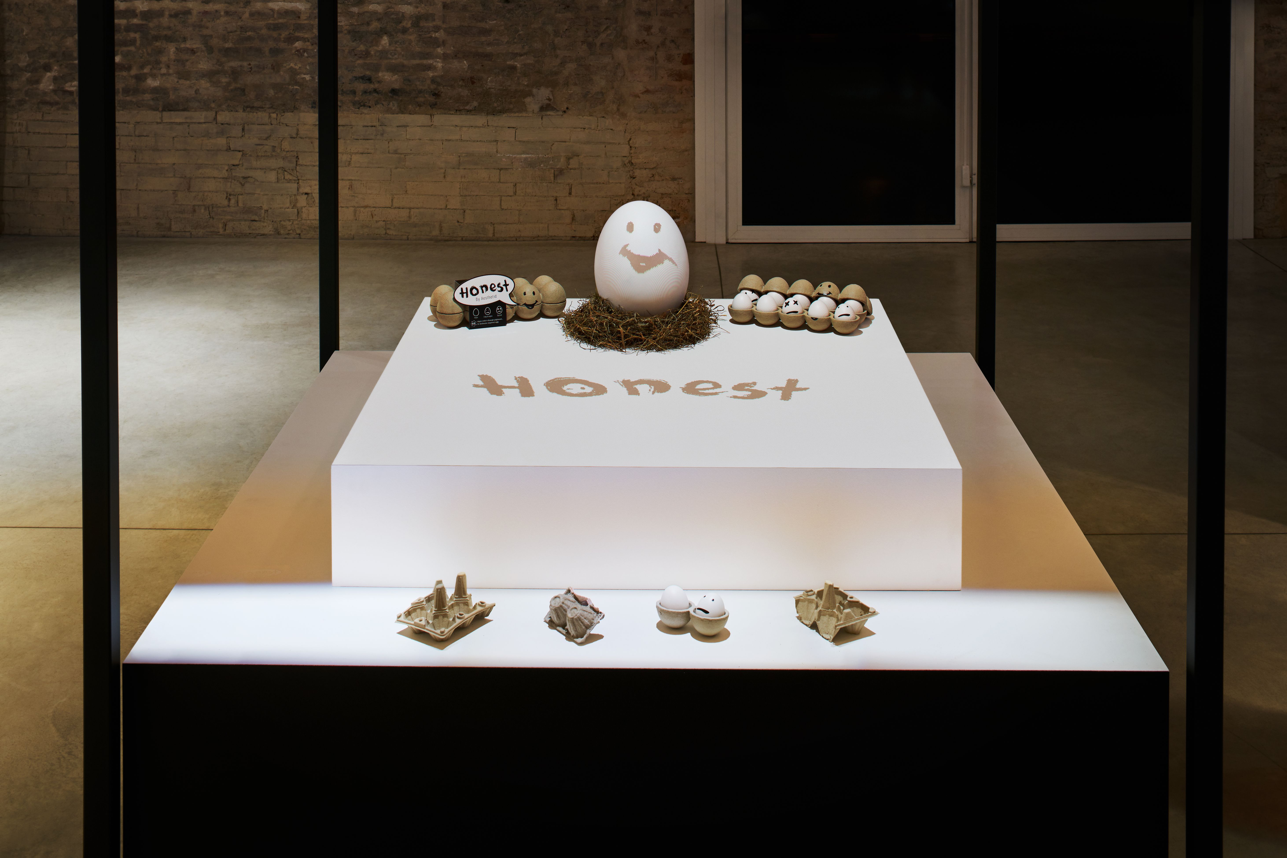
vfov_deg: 29.9
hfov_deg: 43.6
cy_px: 429
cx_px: 644
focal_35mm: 45
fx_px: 1609
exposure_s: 1
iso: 200
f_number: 11
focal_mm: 45
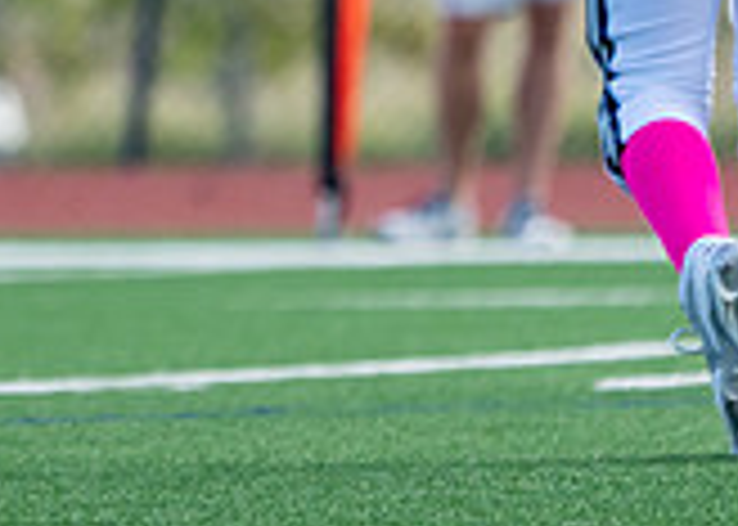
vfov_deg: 1.2
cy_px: -234
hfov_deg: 1.7
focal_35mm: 1175
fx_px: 24618
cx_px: -153
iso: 500
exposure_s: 1/1250
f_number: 5.6
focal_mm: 318
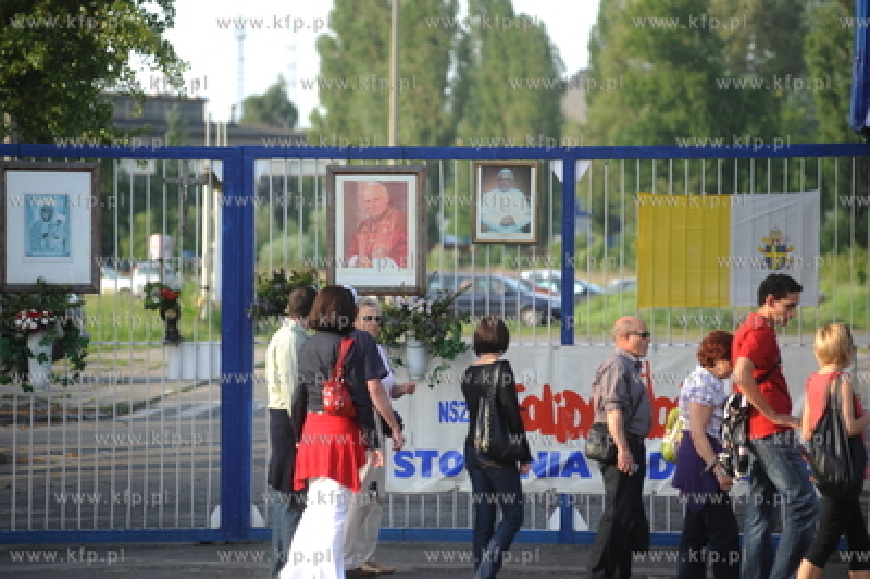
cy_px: 290
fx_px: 4829
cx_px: 435
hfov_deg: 10.3
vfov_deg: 6.9
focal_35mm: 200
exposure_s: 1/200
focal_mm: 200
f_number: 4
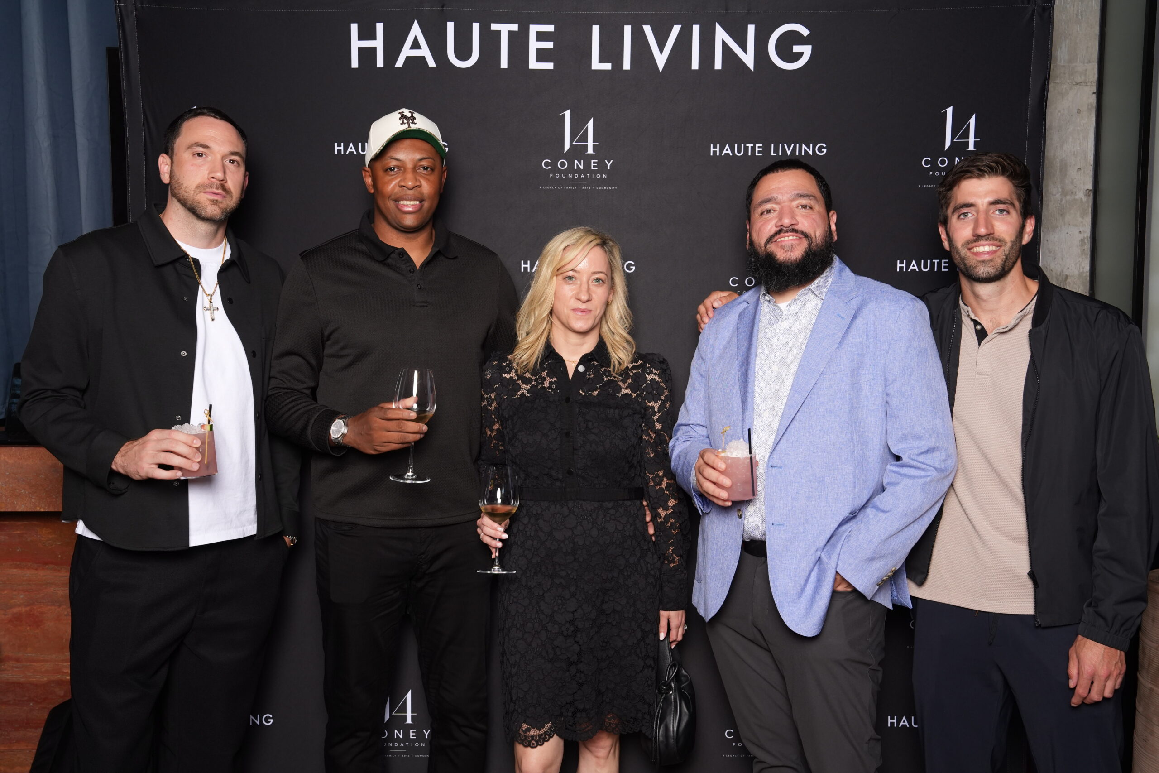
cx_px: 580
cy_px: 386
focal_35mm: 34
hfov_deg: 55.8
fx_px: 1095
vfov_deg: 38.9
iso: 1000
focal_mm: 34
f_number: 5.6
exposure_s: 1/200
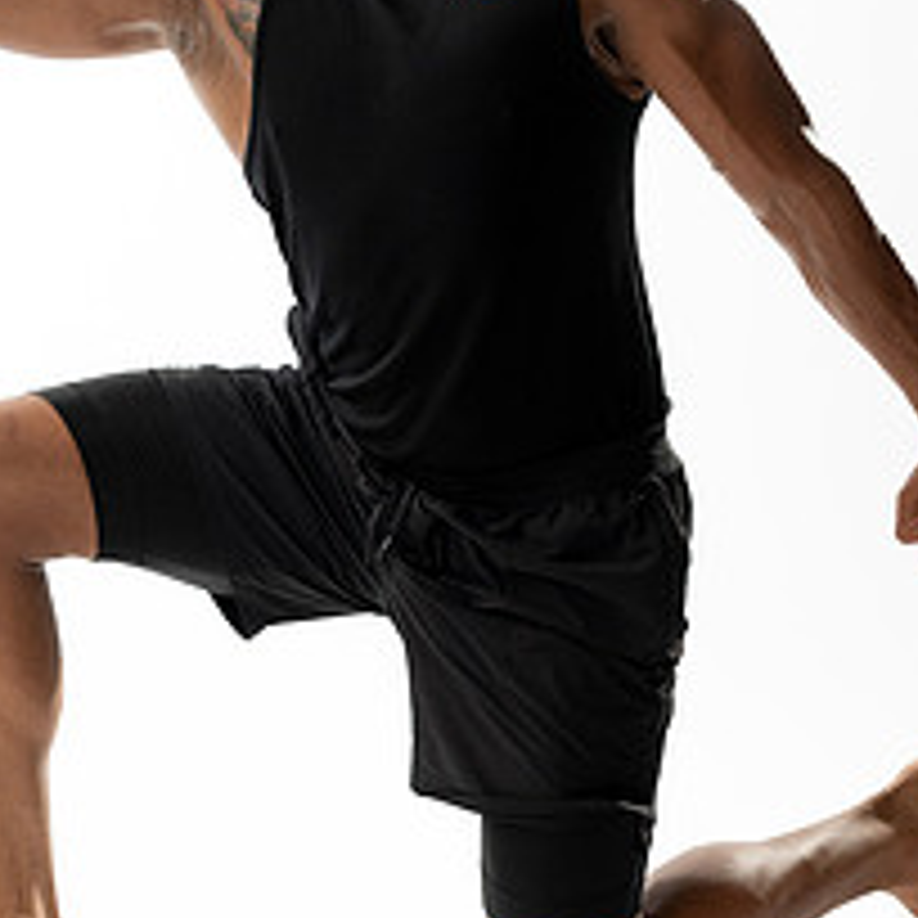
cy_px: 194
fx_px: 4771
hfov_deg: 11.0
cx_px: 400
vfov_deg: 11.0
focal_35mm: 159
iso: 800
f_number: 3.2
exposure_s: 1/80
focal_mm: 85
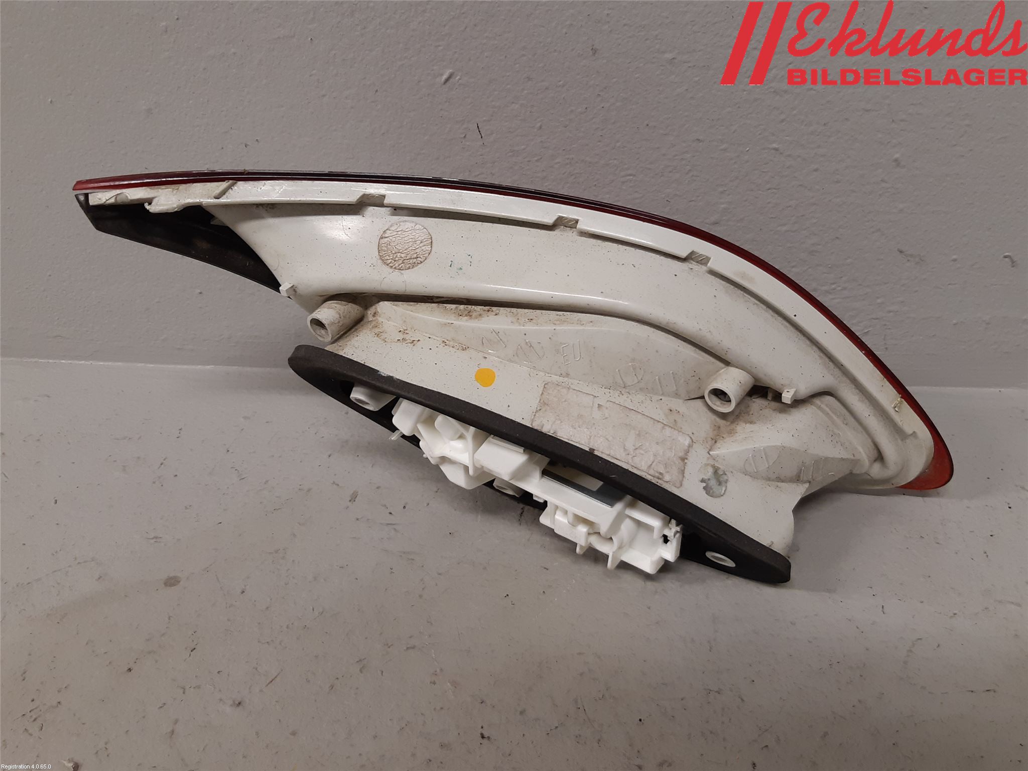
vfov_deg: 53.1
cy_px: 386
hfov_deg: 67.3
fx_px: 772
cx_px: 514
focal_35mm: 26
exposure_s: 1/50
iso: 100
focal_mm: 3.93
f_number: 1.7
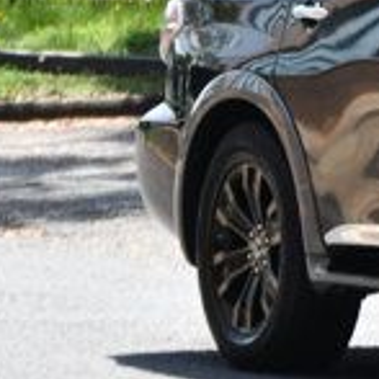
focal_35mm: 525
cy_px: -59
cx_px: 748
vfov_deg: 3.3
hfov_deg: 3.3
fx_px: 6503
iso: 110
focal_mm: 95
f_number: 8
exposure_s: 1/250
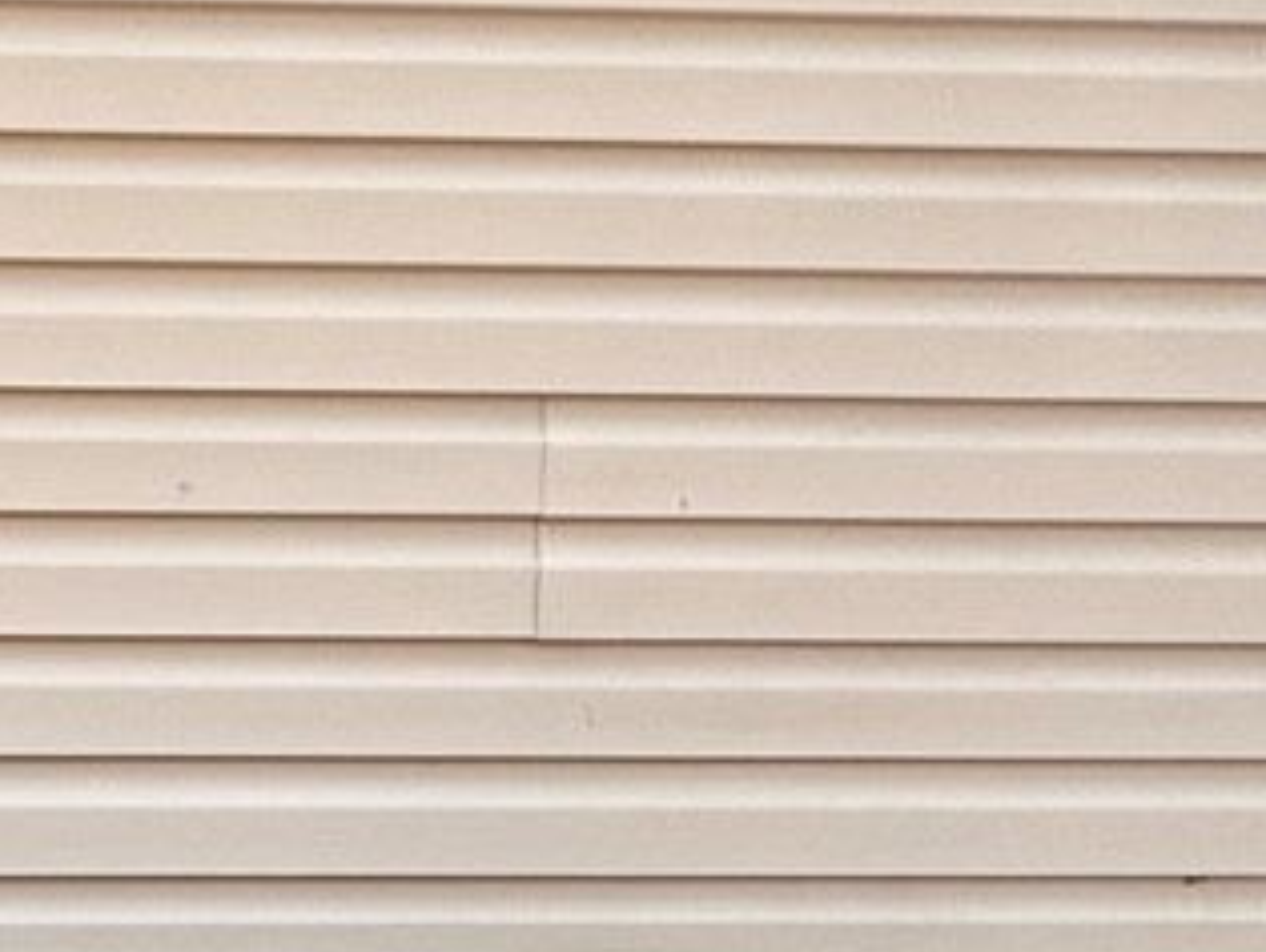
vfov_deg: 18.9
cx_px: -330
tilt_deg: -11.9
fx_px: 2600
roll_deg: -0.4
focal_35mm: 71
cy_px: 1310
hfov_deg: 24.3
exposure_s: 1/308
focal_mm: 2.22
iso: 50
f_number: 2.2
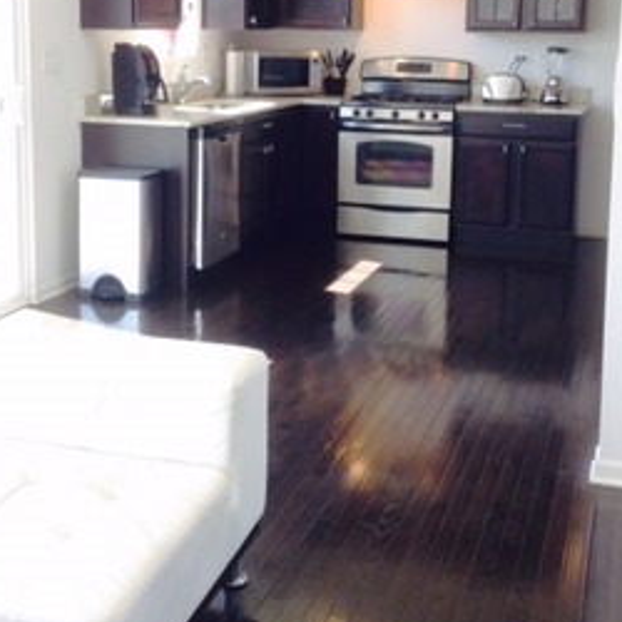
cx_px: 254
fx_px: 1138
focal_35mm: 56
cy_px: 182
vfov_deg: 30.2
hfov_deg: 30.5
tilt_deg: -5.3
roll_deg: -1.9
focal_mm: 4.12
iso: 50
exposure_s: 1/40
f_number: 2.4
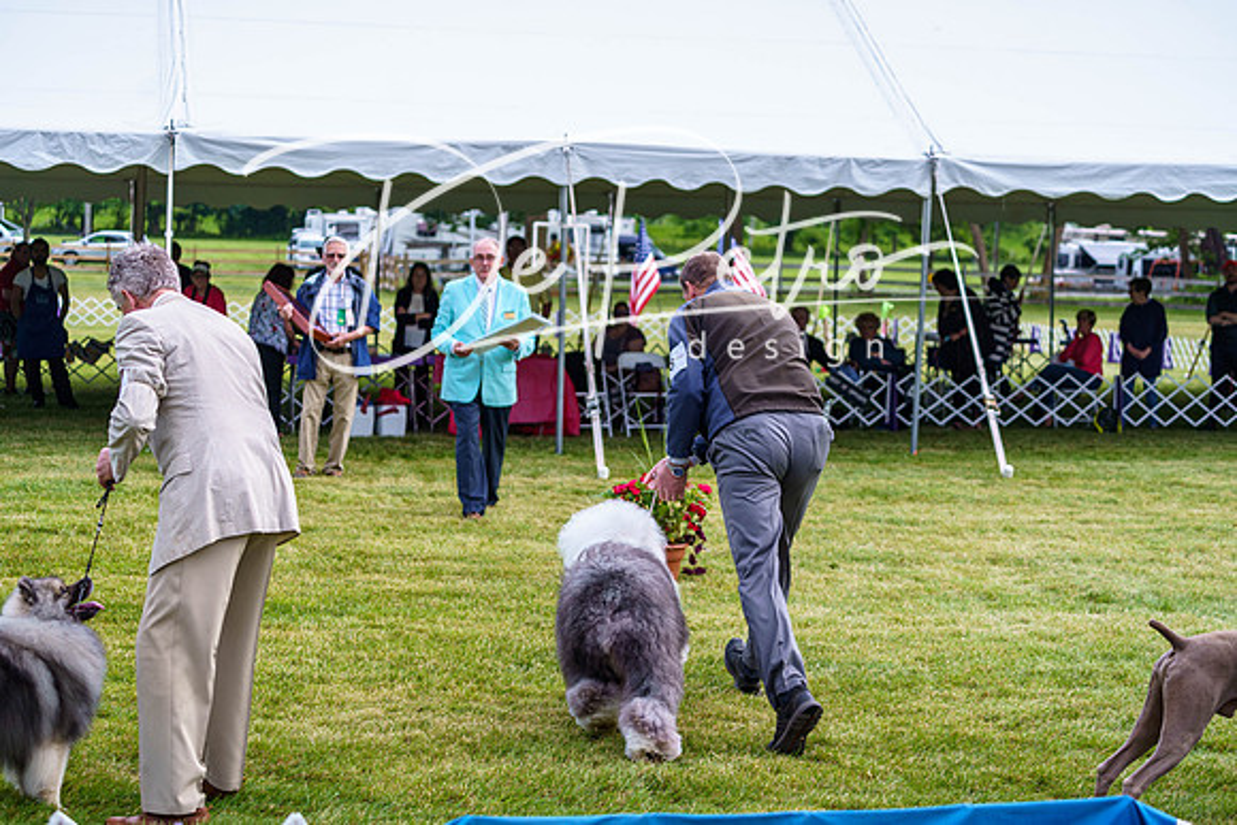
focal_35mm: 70
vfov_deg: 19.5
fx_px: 2406
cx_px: 618
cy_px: 412
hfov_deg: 28.8
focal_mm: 70
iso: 200
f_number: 4
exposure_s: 1/500
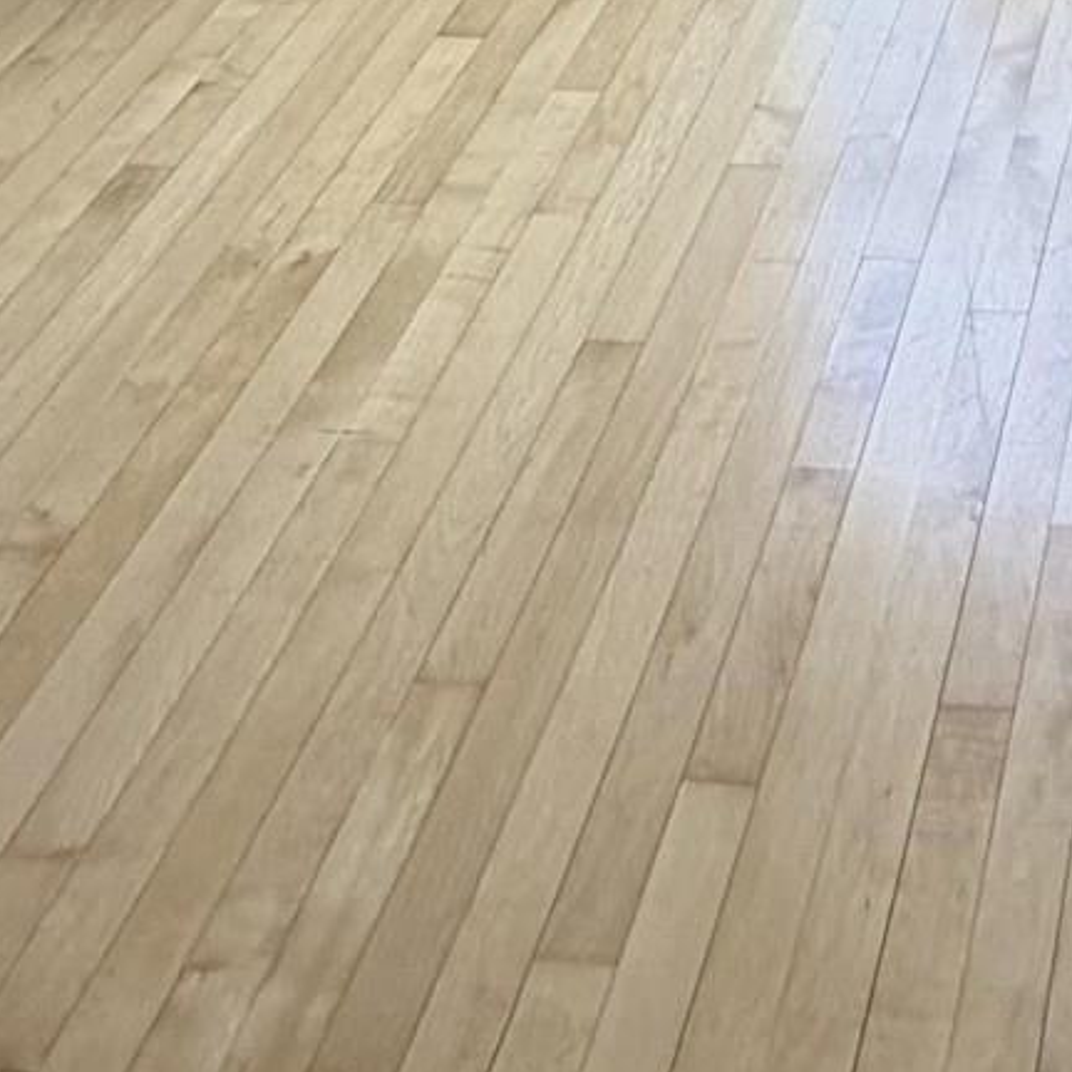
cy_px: -650
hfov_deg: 24.6
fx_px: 2312
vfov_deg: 21.0
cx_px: 1132
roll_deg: +1.6
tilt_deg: -14.2
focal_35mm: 66
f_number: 2.2
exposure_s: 1/121
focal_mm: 2.22
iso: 125
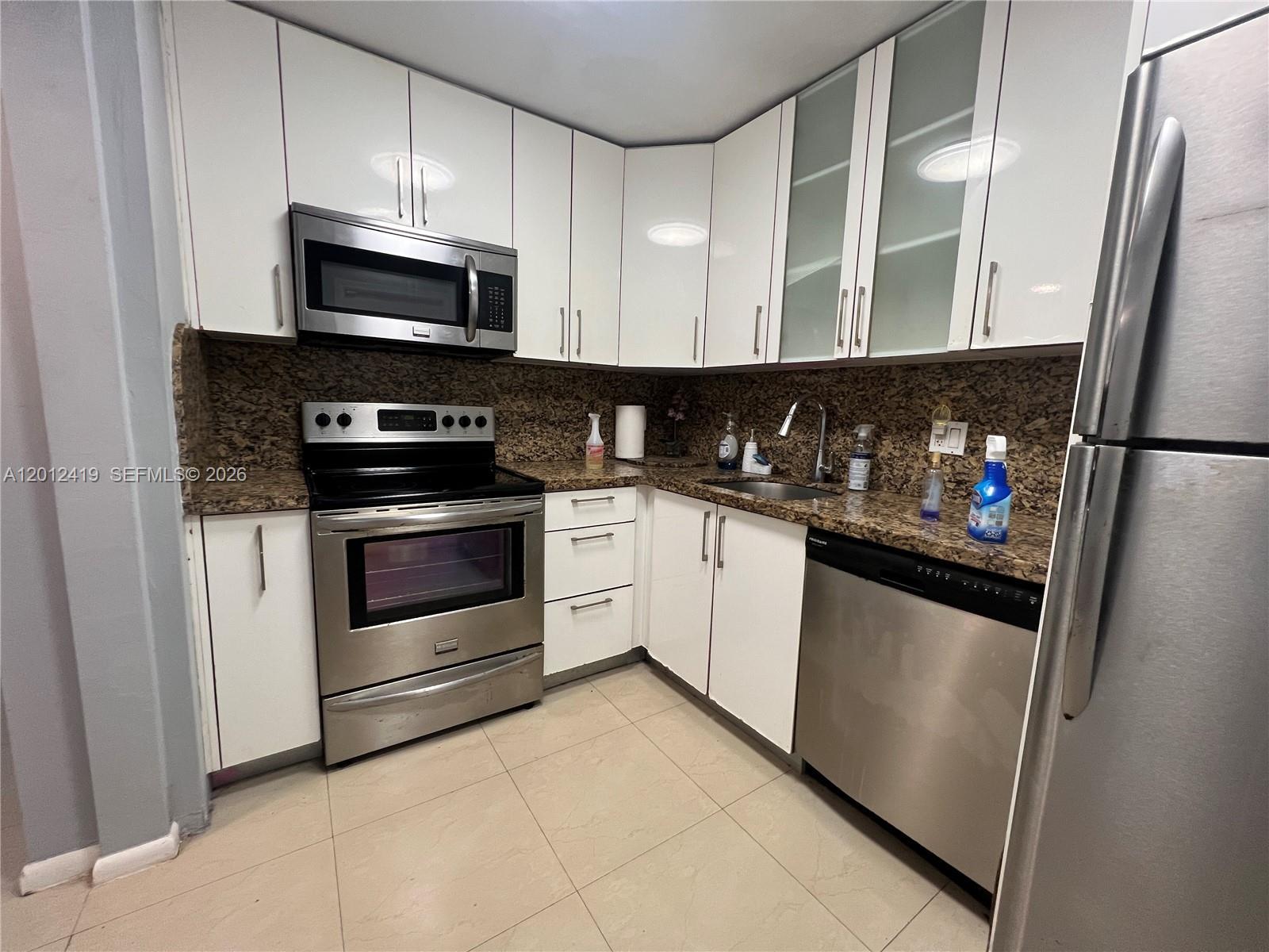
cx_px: 634
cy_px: 476
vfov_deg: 89.9
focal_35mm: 13
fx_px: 477
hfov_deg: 106.2
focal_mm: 1.57
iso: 200
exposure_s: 1/120
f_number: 1.8
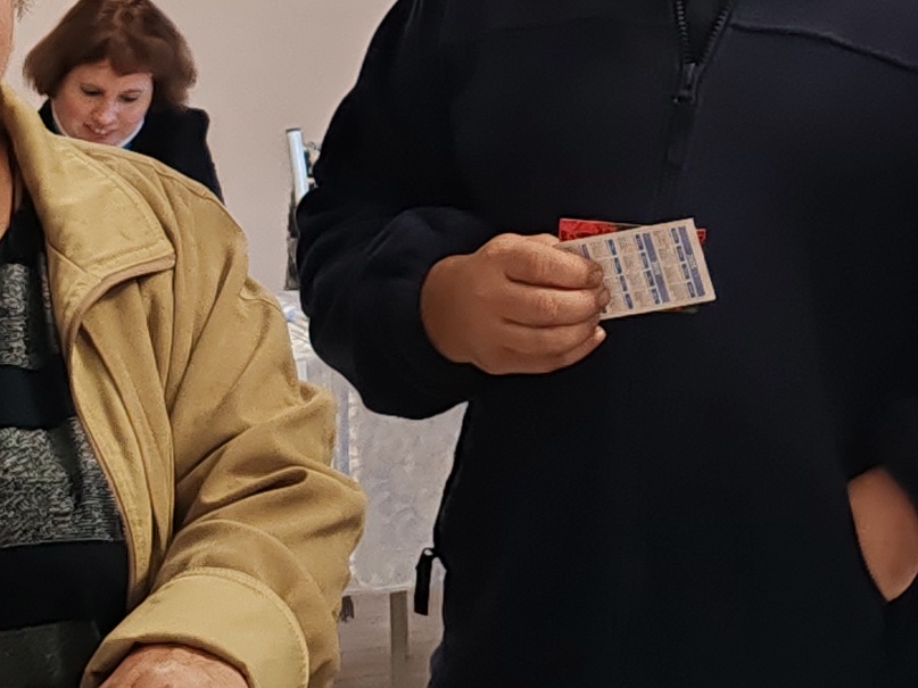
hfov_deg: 13.8
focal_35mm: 136
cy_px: -309
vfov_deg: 10.6
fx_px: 3606
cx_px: 1292
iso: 400
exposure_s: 1/100
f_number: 1.9
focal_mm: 6.12
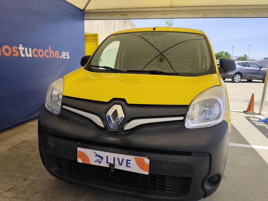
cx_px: 134
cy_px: 100
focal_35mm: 23
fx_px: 178
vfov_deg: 58.9
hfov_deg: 73.9
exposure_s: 1/775
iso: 50
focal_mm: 6.19
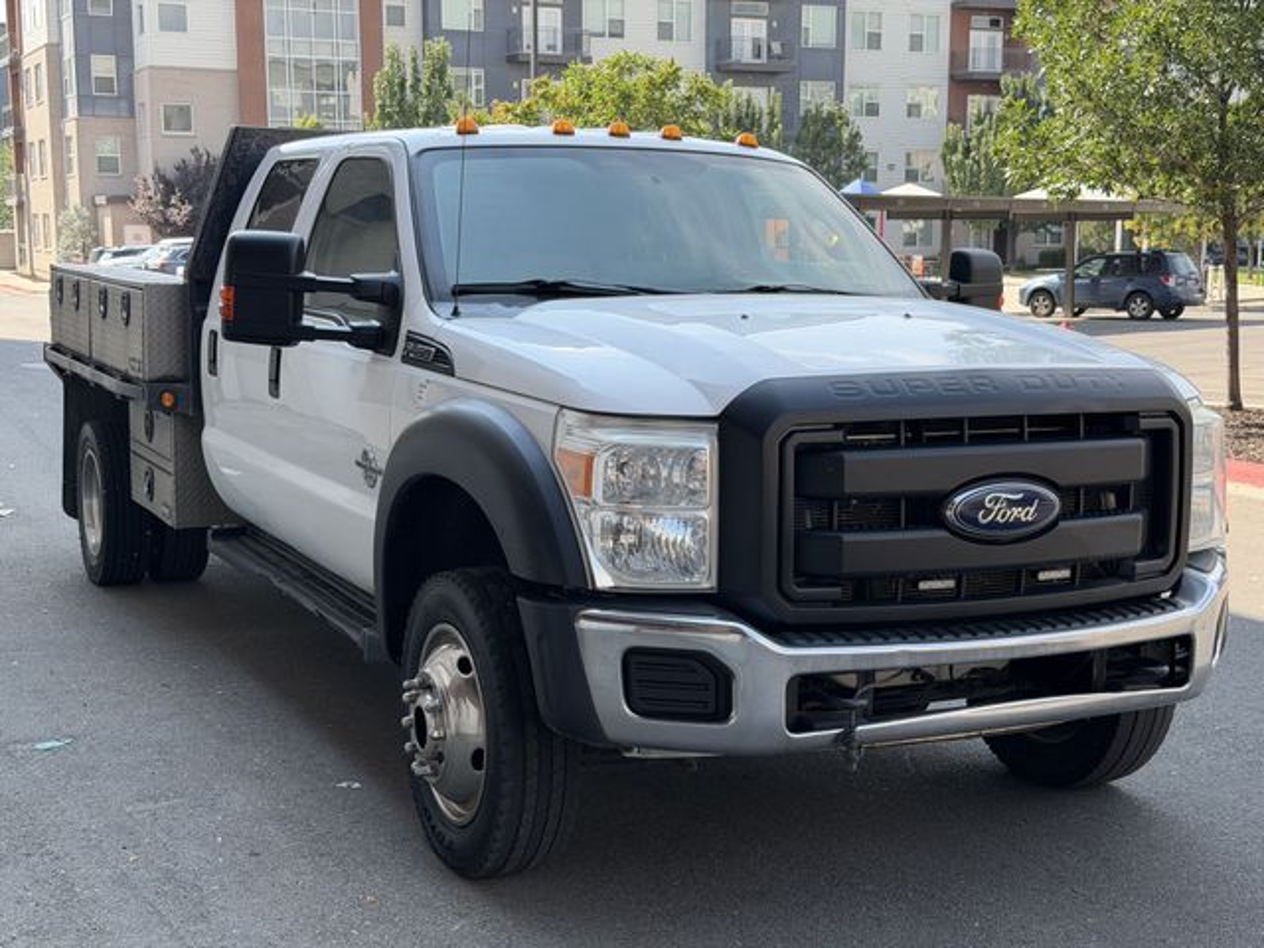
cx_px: 632
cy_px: 474
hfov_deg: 39.7
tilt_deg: -7.4
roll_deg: +0.1
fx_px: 1753
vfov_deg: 30.3
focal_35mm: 48
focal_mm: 6.76
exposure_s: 1/1000
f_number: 1.78
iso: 80
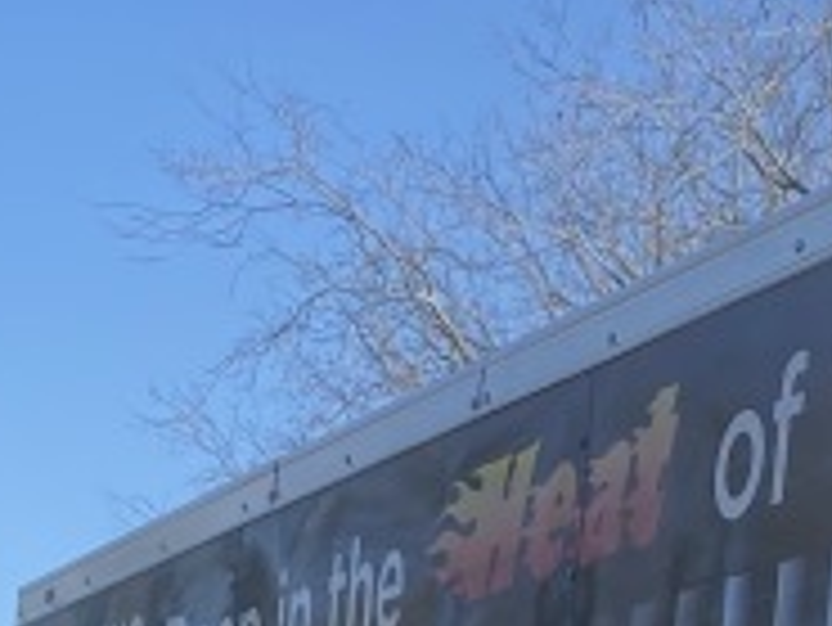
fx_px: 3463
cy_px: 1680
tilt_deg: -10.5
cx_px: 364
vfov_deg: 8.9
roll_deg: +0.0
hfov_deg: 13.7
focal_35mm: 144
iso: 32
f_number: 1.8
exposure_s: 1/1395
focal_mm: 4.25
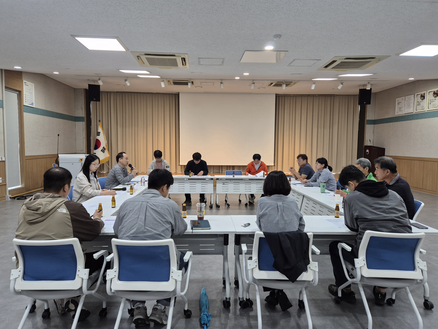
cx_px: 219
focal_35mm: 23
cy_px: 164
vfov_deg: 58.9
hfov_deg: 73.9
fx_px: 291
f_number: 1.8
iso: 160
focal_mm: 5.4
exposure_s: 1/120
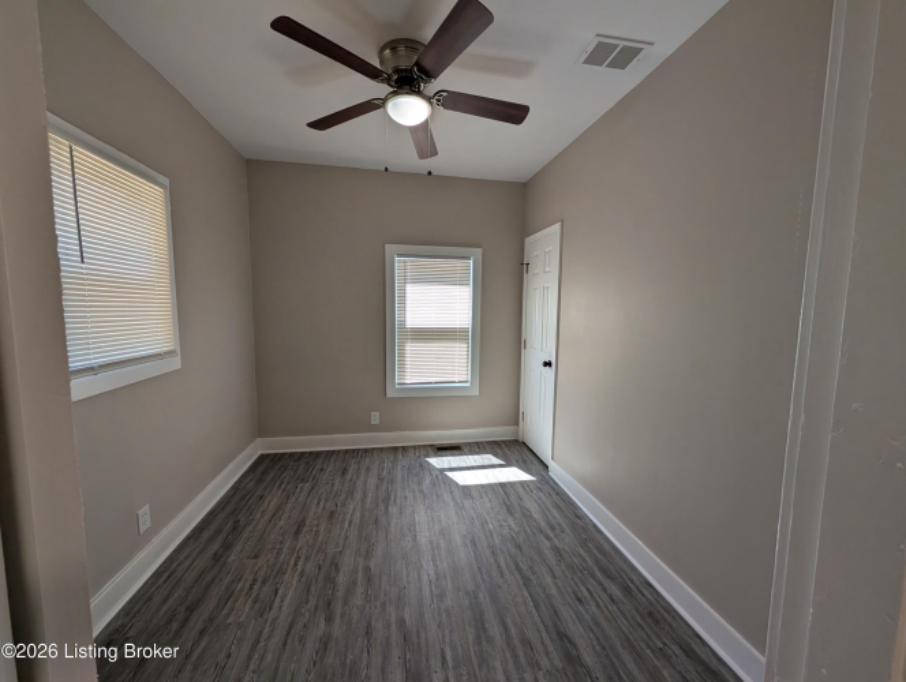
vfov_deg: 94.6
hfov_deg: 110.5
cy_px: 341
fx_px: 315
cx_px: 453
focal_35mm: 12
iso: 60
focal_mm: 2.02
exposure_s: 1/214
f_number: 1.7
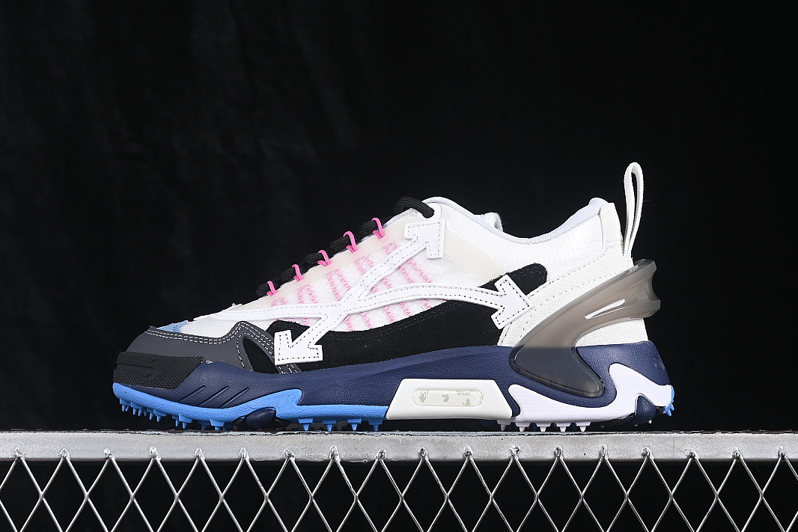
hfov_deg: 26.6
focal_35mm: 76
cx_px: 398
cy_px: 265
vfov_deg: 18.0
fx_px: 1685
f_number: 7.1
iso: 160
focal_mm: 50
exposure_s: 1/80
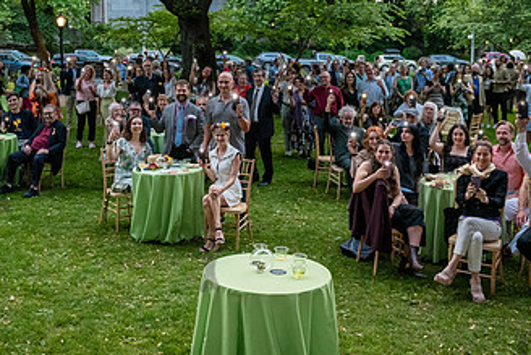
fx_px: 694
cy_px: 106
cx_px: 209
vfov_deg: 28.4
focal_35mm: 47
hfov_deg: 41.7
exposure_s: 1/400
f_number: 3.5
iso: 4000
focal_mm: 26
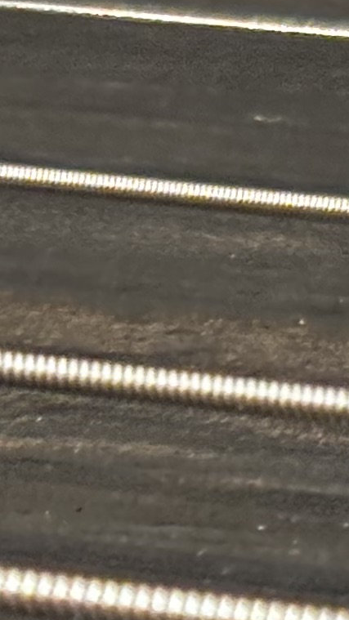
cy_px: 844
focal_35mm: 301
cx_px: -235
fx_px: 4951
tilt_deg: -41.3
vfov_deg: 7.1
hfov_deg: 4.0
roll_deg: +6.3
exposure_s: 1/40
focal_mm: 5.96
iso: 320
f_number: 1.6
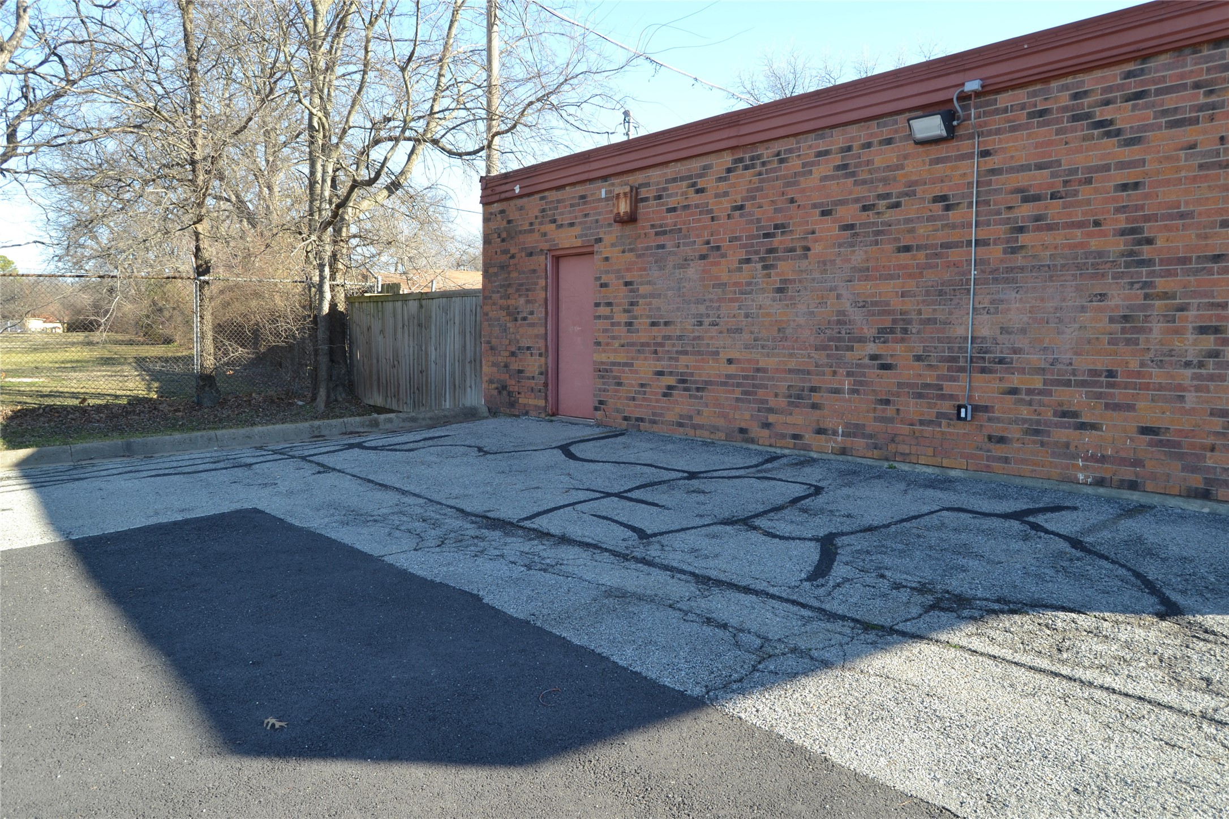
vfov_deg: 47.9
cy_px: 410
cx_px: 614
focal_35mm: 27
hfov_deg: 67.4
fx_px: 922
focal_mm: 18
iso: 110
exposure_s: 1/125
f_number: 5.6
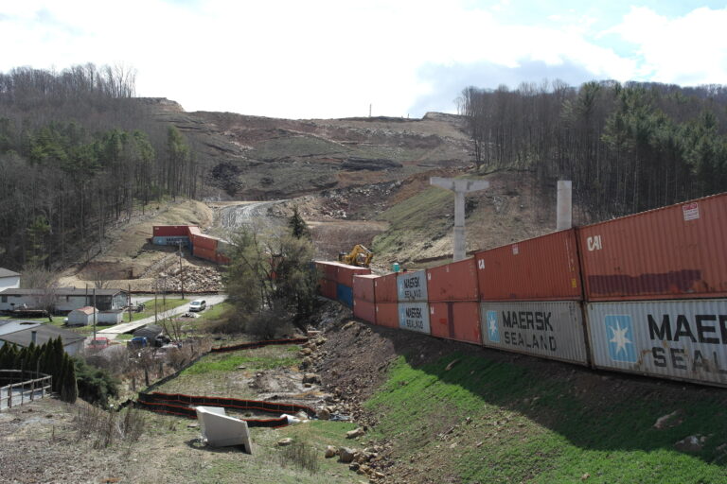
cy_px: 242
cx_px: 364
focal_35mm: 30
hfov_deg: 61.9
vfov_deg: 43.6
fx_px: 606
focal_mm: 20
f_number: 6.3
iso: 100
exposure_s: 1/250
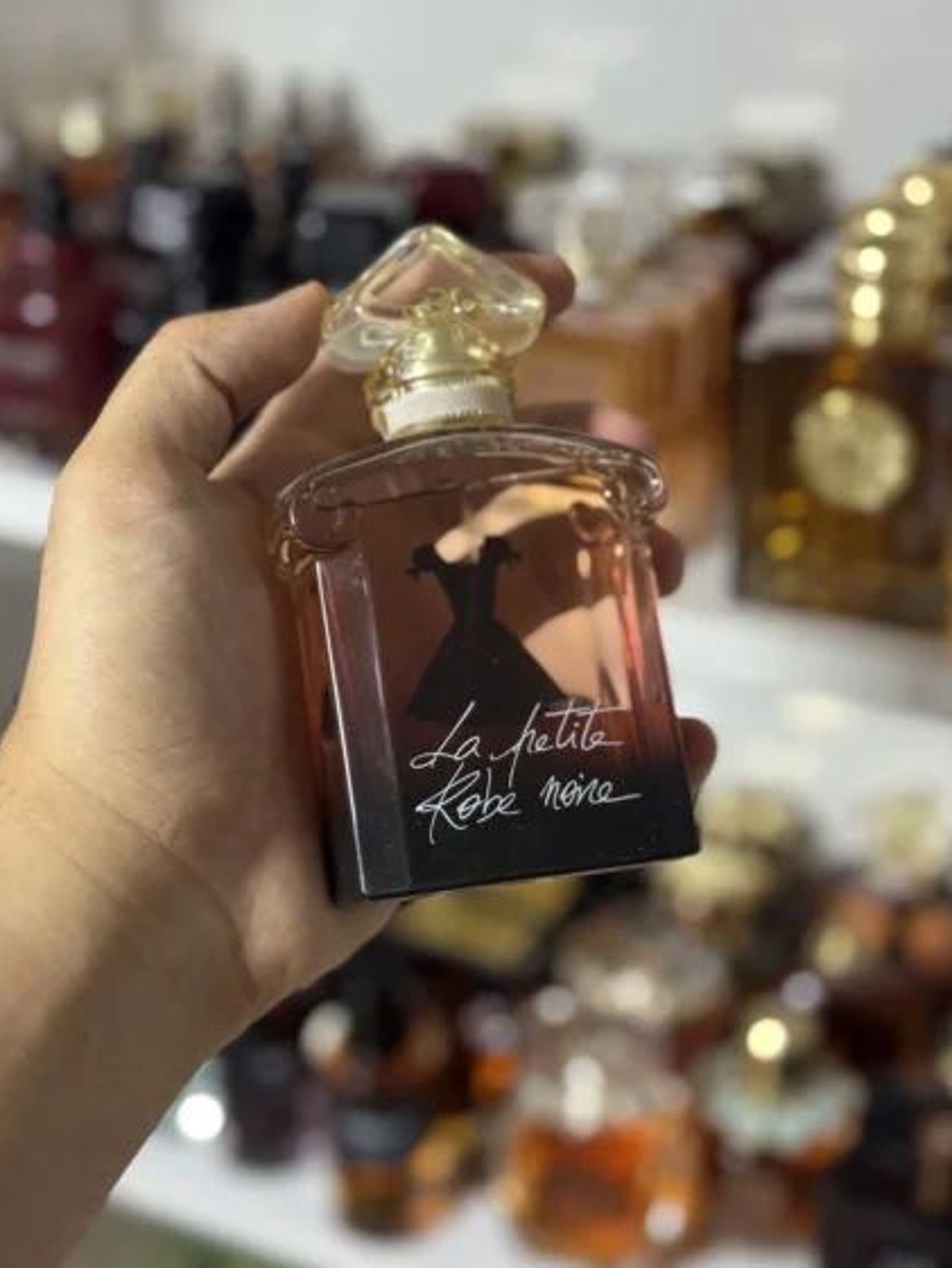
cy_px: 627
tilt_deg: -26.0
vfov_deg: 38.9
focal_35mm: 49
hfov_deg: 29.7
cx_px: 479
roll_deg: +0.0
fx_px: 1796
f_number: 1.78
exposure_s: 1/33
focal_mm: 6.76
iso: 200
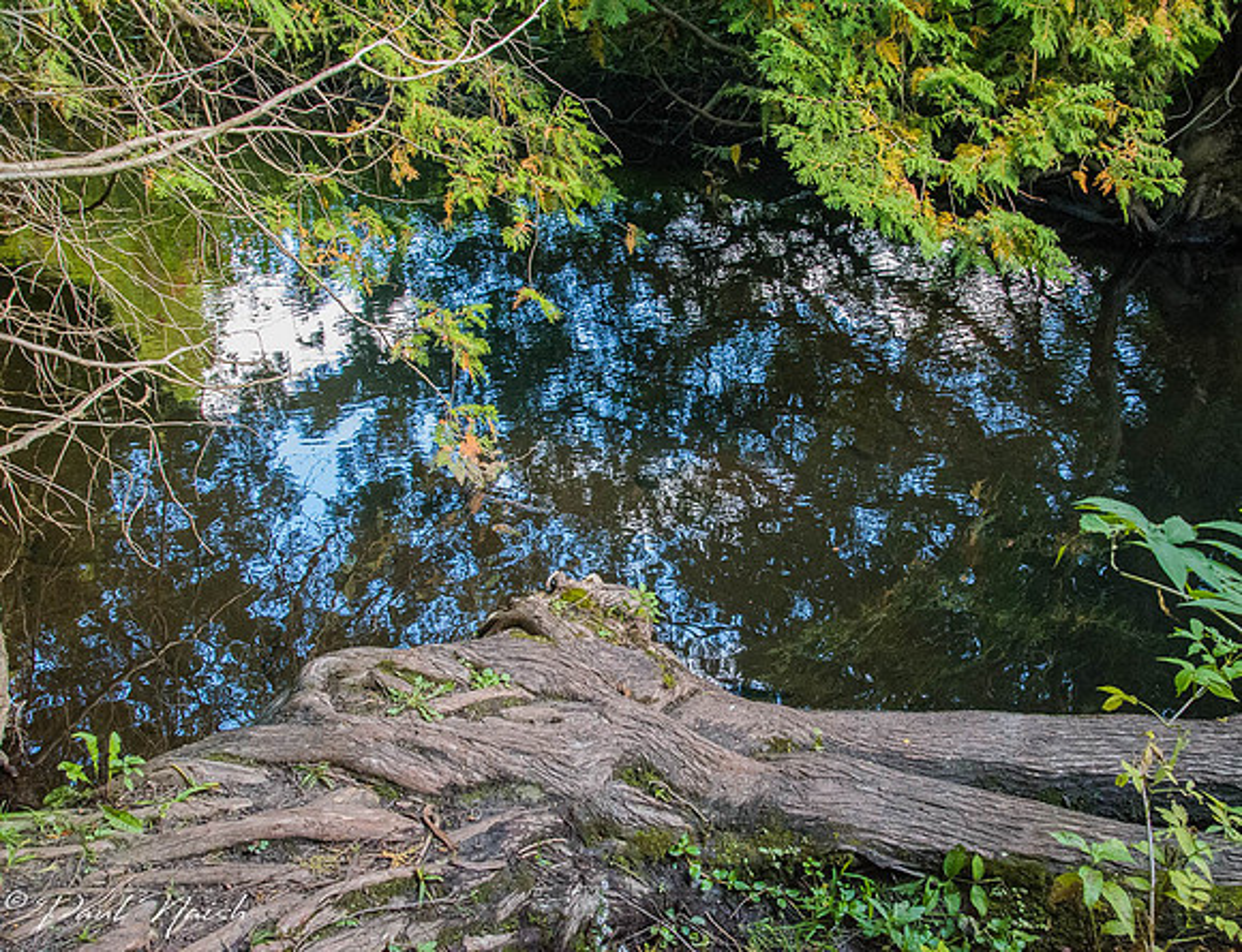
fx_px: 1547
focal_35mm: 43
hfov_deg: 43.6
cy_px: 476
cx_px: 714
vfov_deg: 34.2
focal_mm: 26
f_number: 10
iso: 4500
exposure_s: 1/100
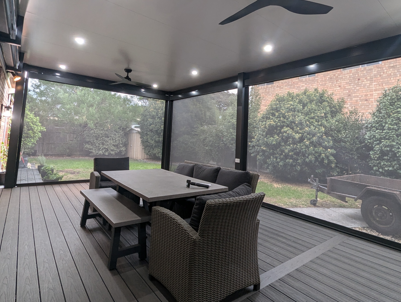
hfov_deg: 87.6
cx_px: 206
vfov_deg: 70.8
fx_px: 209
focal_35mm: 18
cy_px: 118
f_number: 2.2
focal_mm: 1.95
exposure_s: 1/25
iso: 74
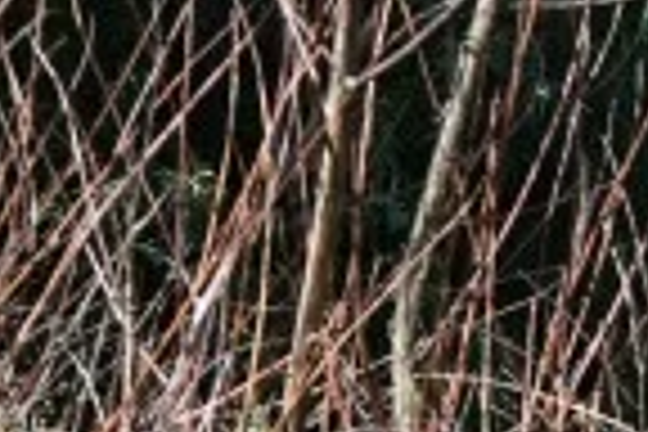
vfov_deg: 5.3
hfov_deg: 7.5
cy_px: 675
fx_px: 4657
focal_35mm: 259
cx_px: 1422
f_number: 5.6
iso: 110
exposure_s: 1/250
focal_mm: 34.5
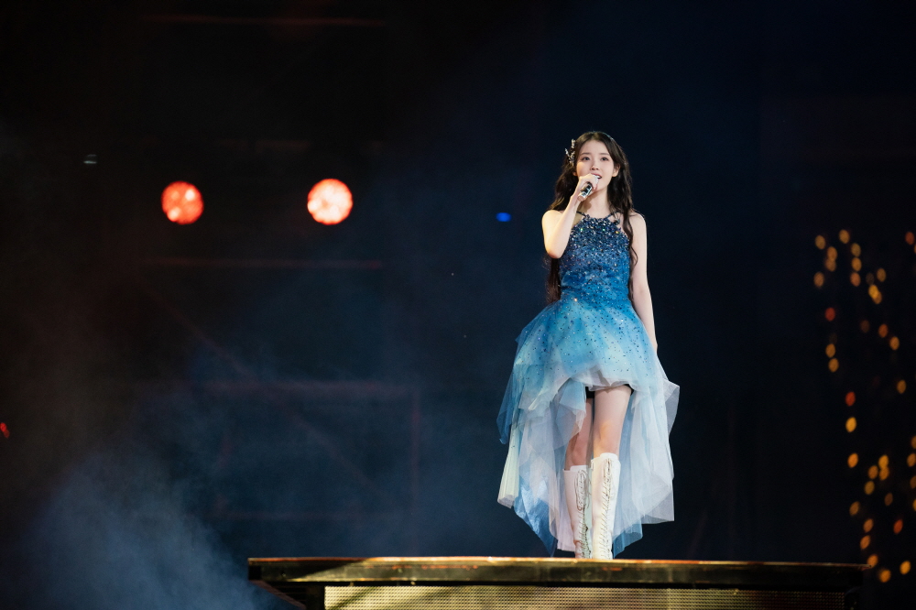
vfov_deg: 7.5
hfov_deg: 11.3
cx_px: 458
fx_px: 4629
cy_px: 305
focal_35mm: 182
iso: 1600
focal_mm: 182
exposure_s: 1/800
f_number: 2.8
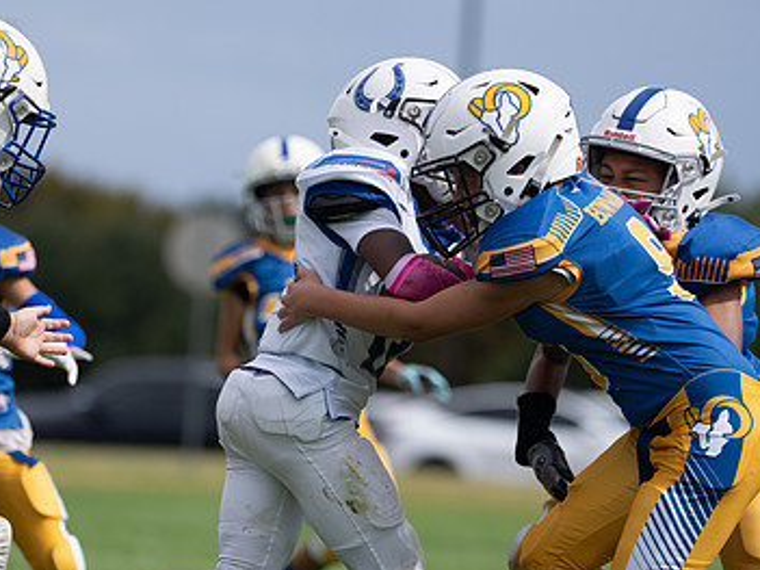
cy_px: 346
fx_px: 5926
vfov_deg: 5.5
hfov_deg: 7.3
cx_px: 383
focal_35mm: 270
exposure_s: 1/5000
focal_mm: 170
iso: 250
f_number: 2.8
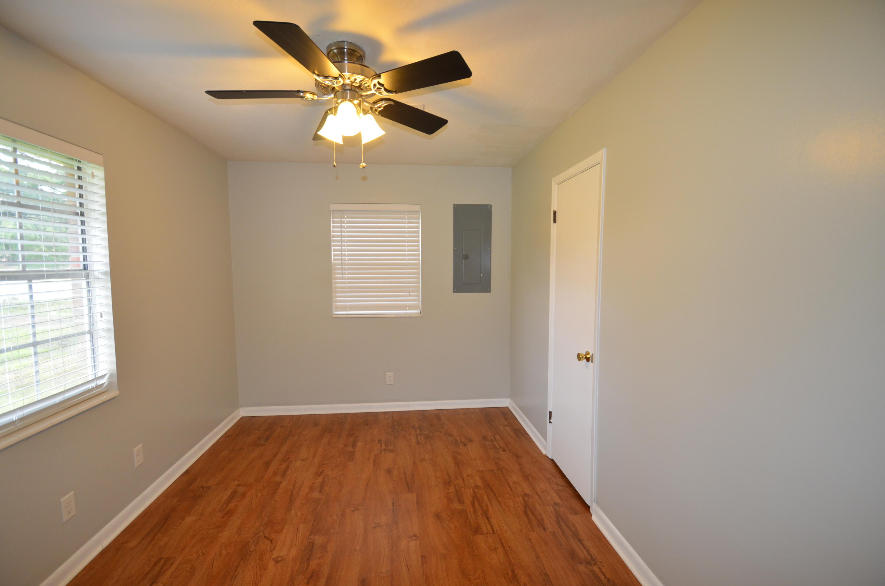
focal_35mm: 15
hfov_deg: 100.5
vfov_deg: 77.1
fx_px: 368
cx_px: 442
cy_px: 293
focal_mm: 10
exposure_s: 1/60
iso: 560
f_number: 3.5
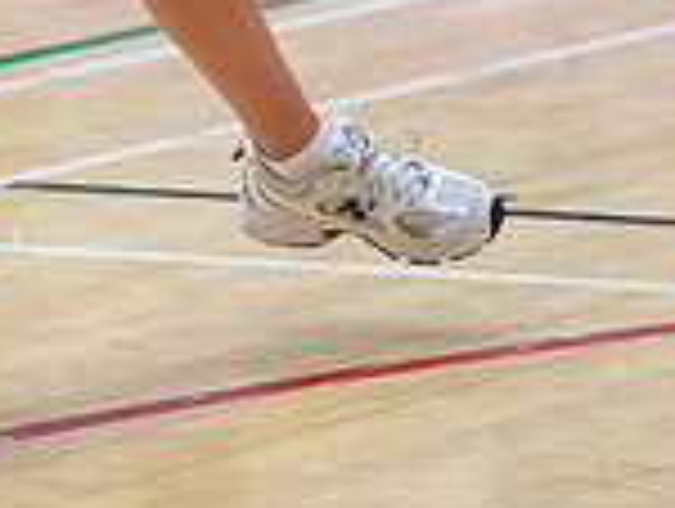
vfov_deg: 2.5
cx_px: -272
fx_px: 11387
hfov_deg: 3.4
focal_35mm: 583
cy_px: -561
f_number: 2.8
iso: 6400
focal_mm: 110
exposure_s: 1/1250
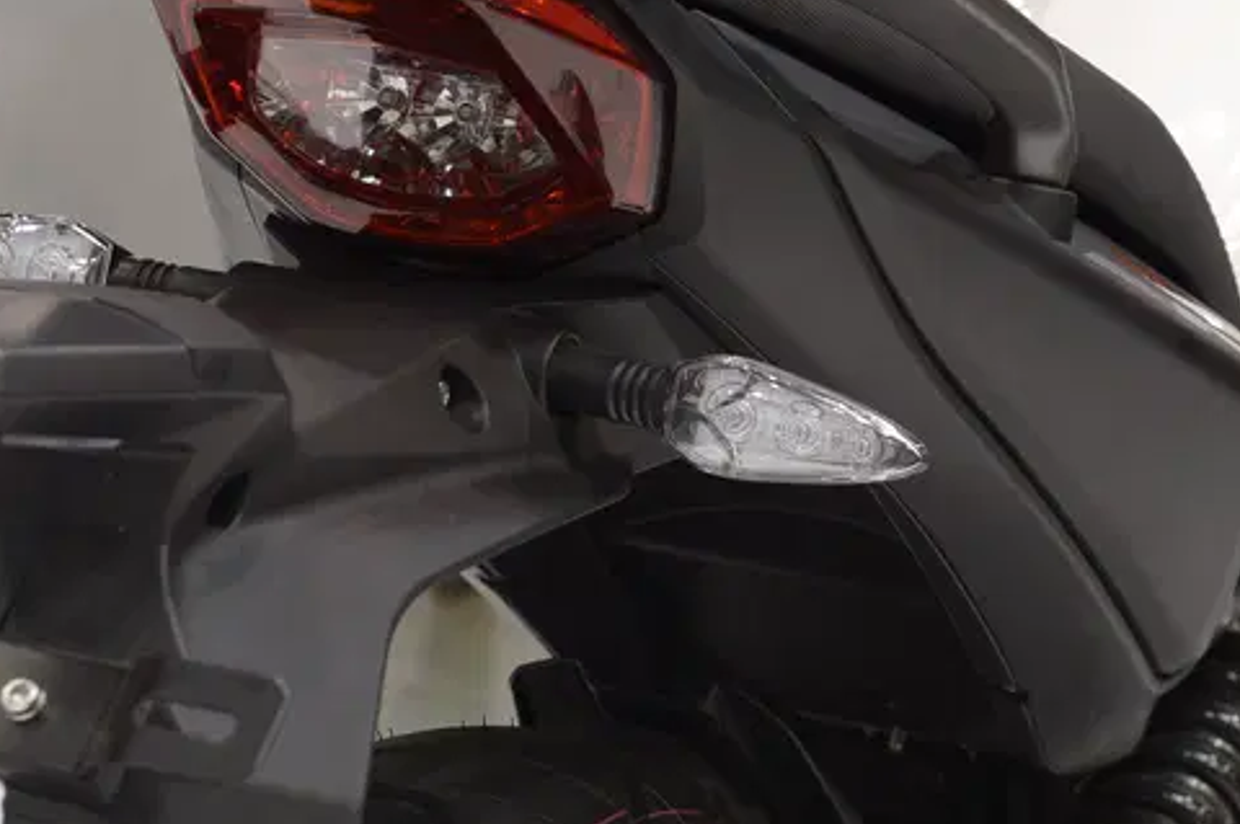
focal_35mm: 125
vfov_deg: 10.9
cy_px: 386
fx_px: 4301
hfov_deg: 16.3
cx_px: 924
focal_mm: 50
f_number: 5.6
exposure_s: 1/200
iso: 1000
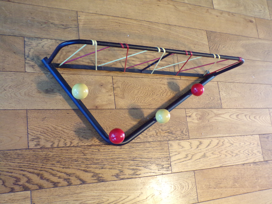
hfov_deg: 50.1
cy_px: 102
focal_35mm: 37
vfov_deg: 38.7
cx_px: 136
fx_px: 291
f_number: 3.3
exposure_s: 1/13
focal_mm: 6.6
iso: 400
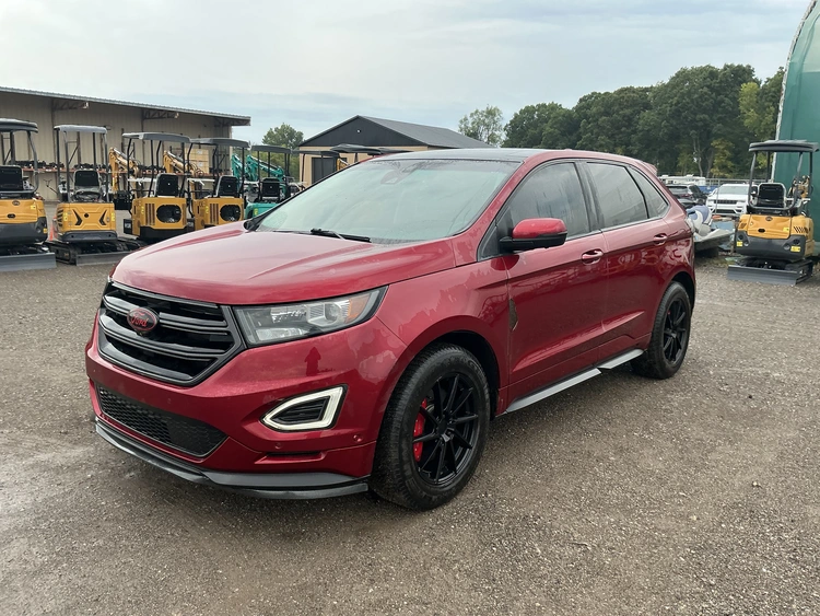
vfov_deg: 49.8
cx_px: 410
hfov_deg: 63.4
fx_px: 663
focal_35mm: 28
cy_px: 308
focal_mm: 3
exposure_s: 1/389
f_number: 1.8
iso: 25
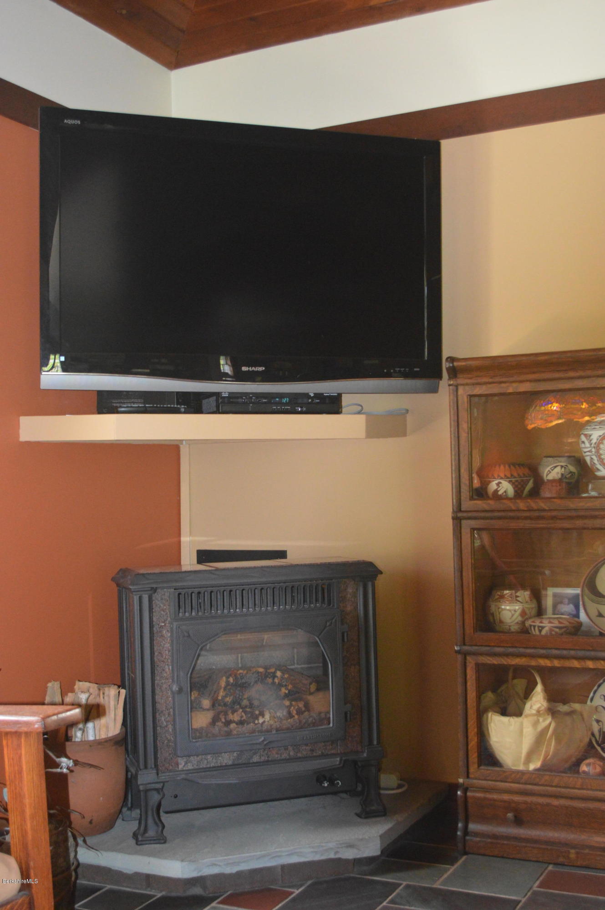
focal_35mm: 44
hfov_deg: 30.8
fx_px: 1099
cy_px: 455
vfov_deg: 45.0
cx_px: 302
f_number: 4.5
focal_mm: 29
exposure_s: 1/60
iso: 2500
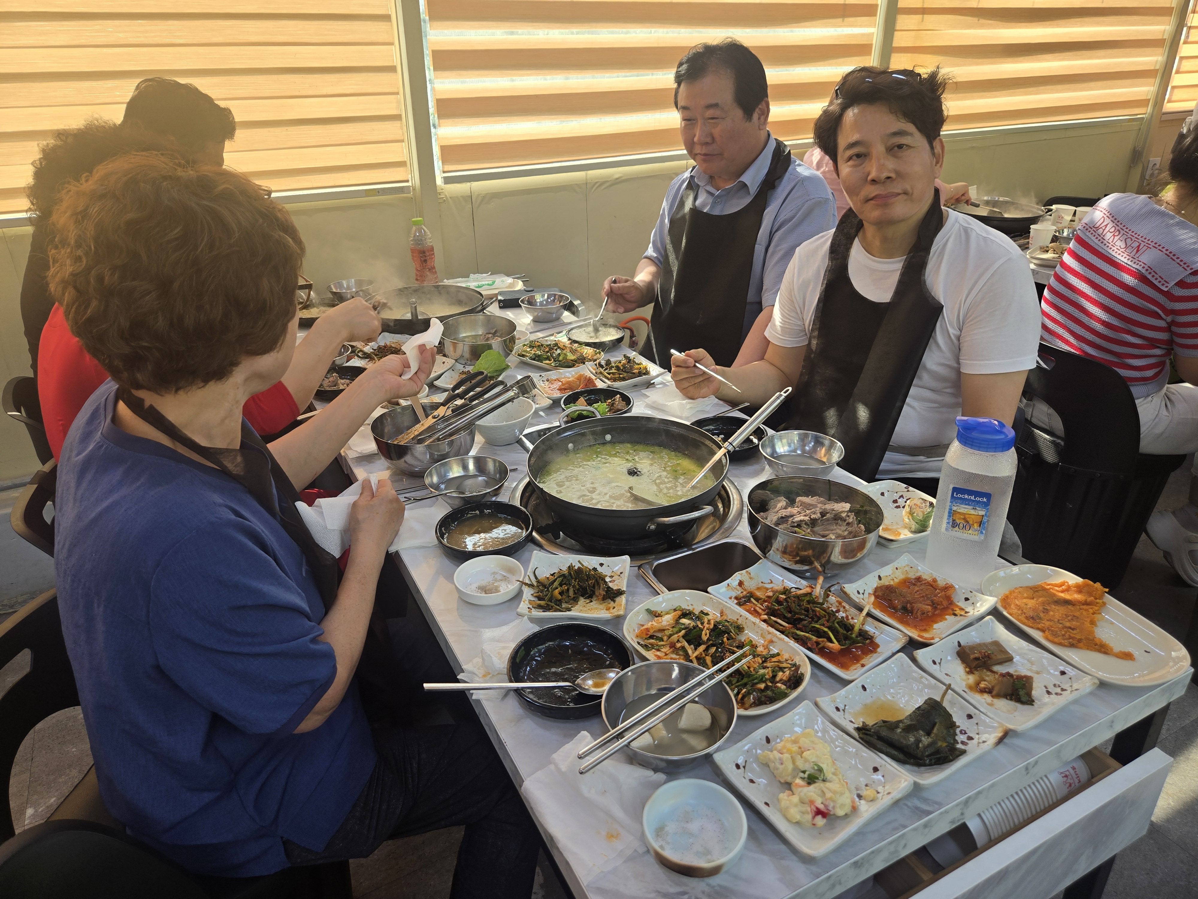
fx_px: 796
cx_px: 599
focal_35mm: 23
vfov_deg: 58.9
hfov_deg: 73.9
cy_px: 450
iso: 32
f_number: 1.8
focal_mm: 5.4
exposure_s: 1/120
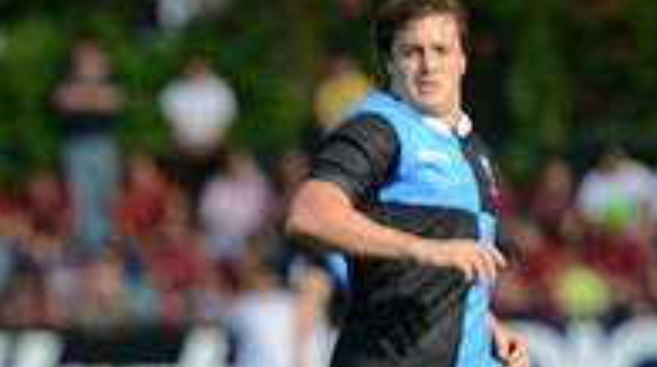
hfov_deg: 3.5
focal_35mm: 609
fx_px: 10593
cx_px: -219
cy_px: 510
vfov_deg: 2.0
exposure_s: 1/1600
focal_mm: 195
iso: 250
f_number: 2.8
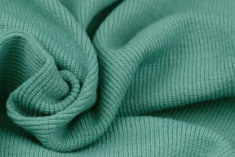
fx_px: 1319
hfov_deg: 10.2
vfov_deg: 6.8
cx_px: 68
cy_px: 82
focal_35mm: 202
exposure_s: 1/80
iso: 200
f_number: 3.9
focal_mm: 49.07
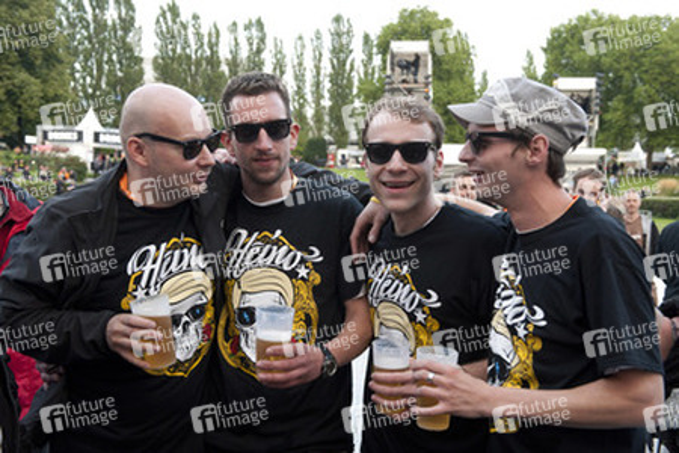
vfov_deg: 29.9
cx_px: 340
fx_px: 849
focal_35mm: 45
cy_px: 226
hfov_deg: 43.6
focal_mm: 45
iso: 1600
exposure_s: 1/160
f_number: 6.3
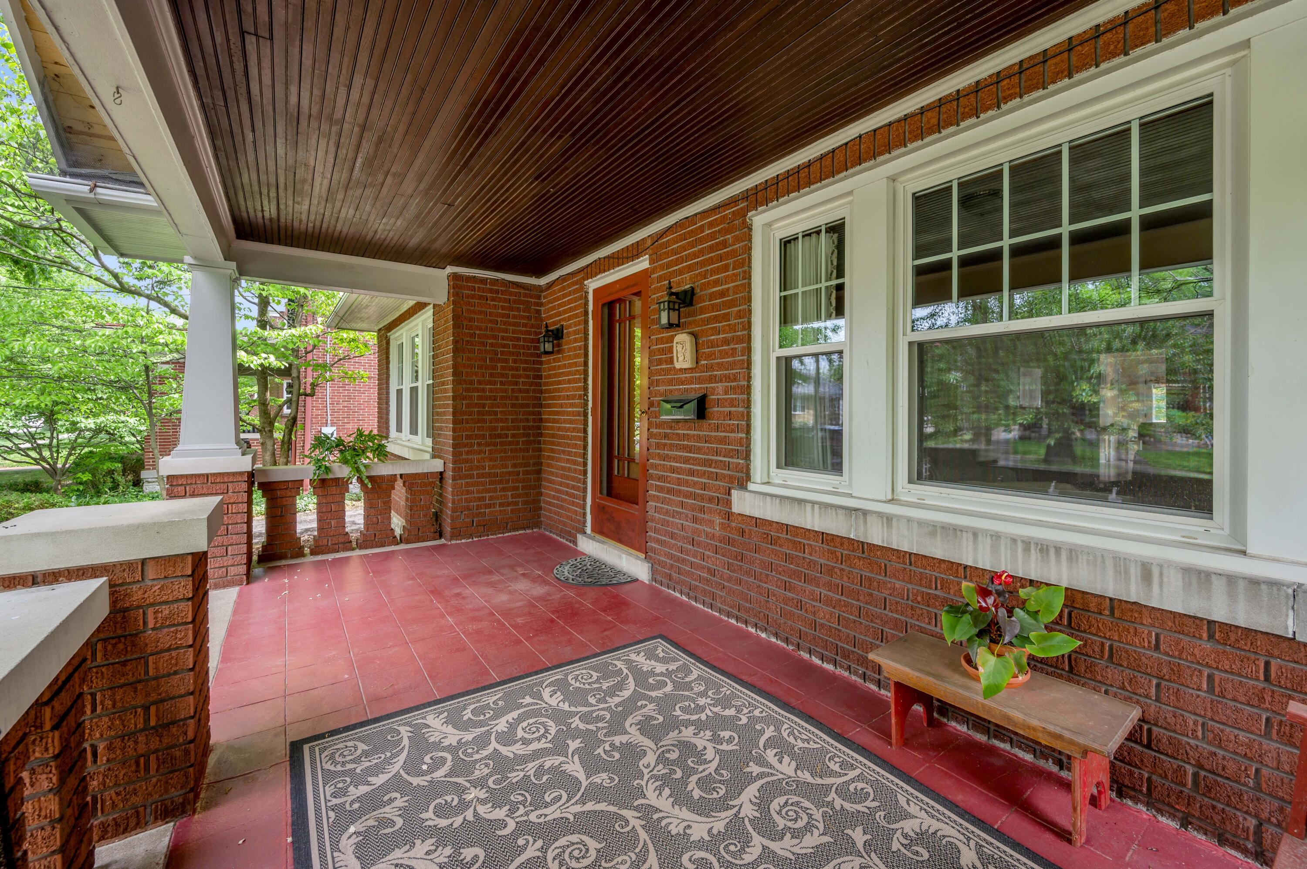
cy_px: 434
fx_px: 508
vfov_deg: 81.1
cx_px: 654
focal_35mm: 14
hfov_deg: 104.3
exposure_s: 1/25
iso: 50
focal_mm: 14
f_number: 7.1
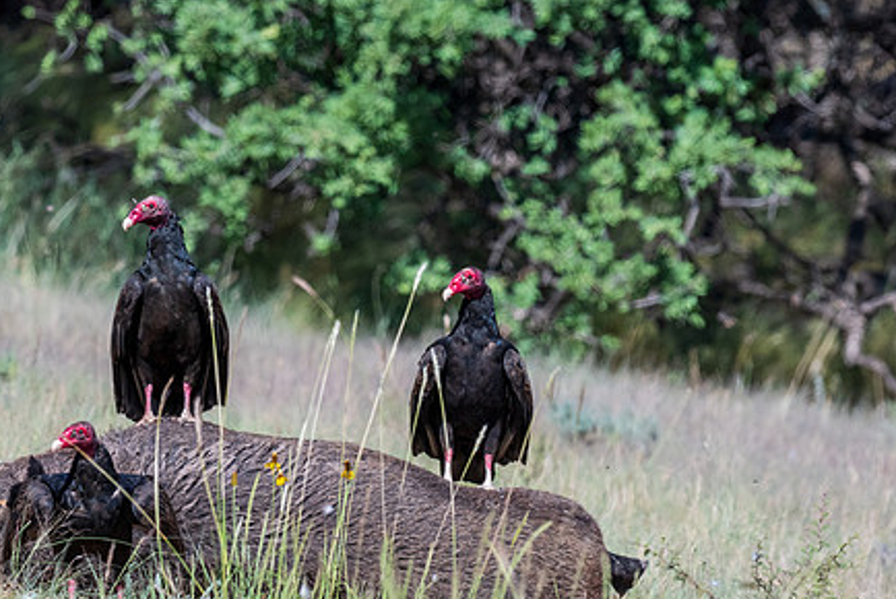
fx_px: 25552
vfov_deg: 1.3
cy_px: 403
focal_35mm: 1026
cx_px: 344
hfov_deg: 2.0
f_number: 11
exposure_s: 1/1250
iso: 1000
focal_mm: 600
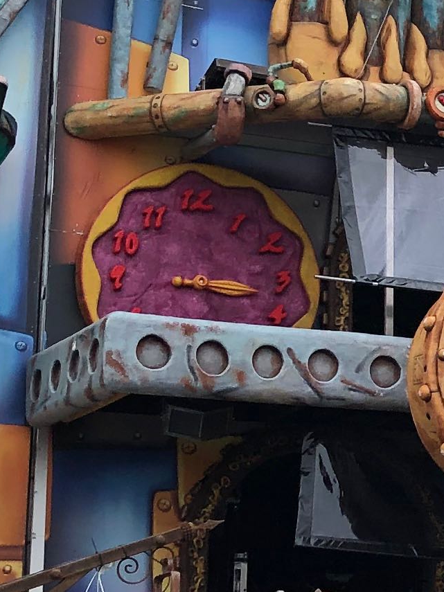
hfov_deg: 10.3
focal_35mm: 132
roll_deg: +3.5
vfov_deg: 14.9
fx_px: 2258
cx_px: 902
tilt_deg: +14.1
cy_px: 277
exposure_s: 1/716
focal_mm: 4
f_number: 1.8
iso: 20
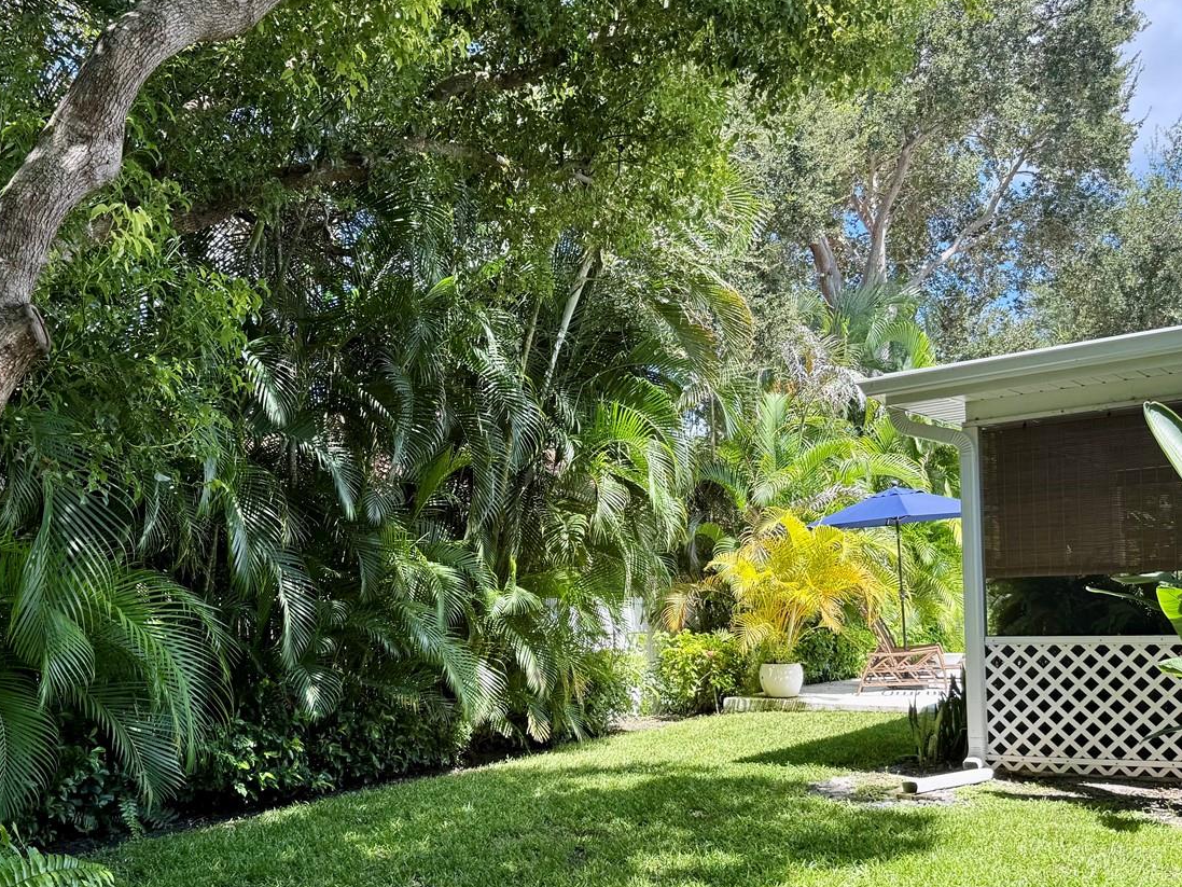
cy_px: 609
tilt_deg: +2.2
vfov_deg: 40.1
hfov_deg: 52.6
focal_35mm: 35
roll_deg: -0.4
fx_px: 1195
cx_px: 557
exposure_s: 1/593
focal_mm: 6.76
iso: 80
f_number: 1.78
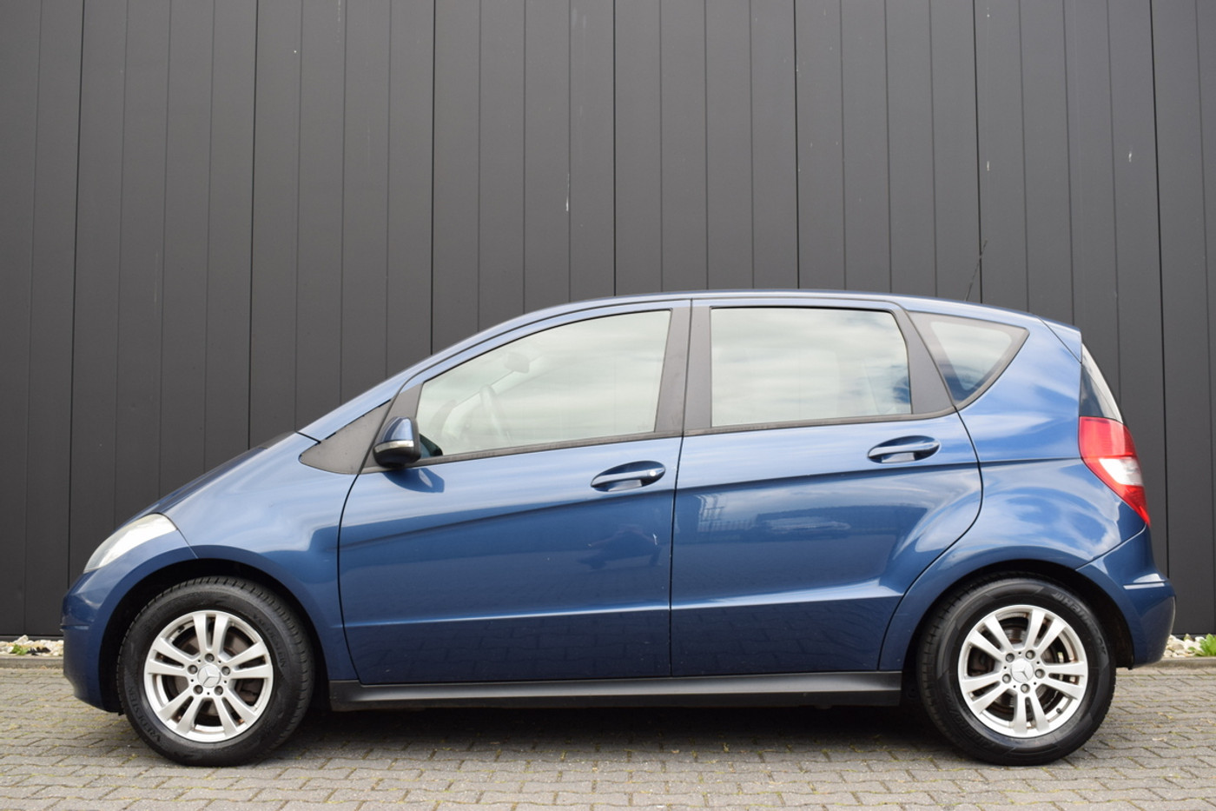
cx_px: 608
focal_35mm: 38
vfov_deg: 35.5
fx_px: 1266
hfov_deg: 51.3
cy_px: 406
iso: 400
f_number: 7.1
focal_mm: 25
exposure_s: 1/160
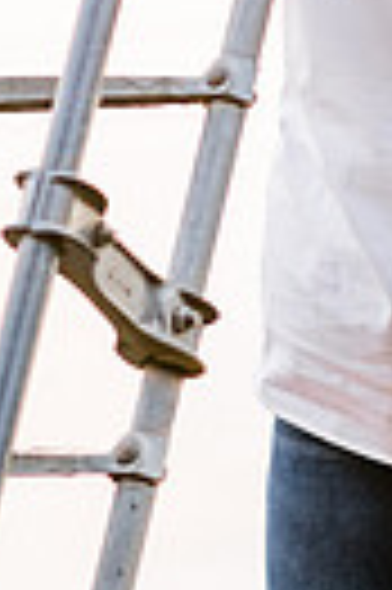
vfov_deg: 7.0
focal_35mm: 292
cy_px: -243
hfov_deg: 4.7
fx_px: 4782
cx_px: 532
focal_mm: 85
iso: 800
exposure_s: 1/320
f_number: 2.8
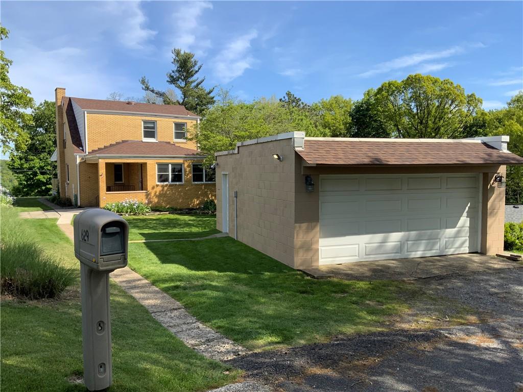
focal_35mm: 29
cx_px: 262
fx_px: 438
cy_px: 196
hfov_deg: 61.7
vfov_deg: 48.2
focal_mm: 3
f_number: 1.8
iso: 16
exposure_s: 1/1342
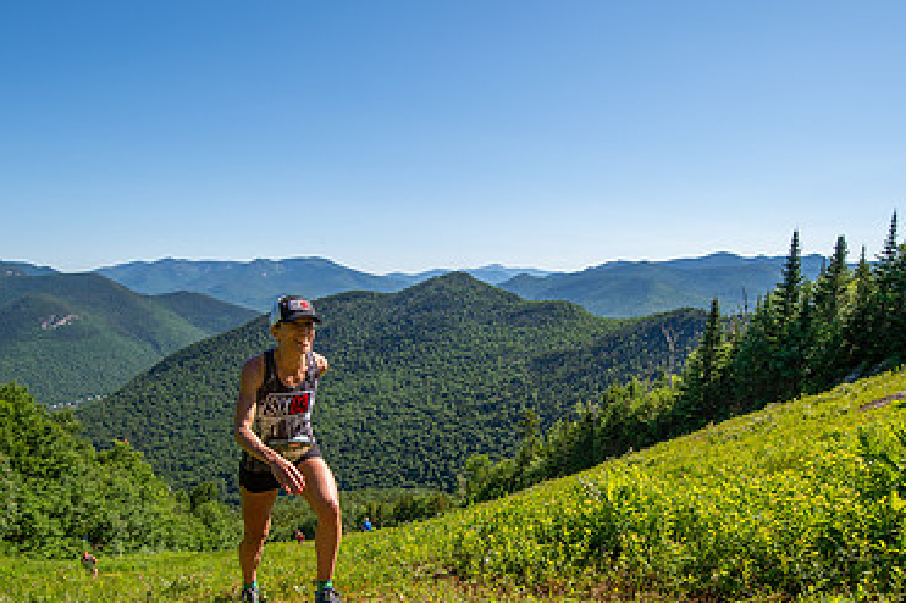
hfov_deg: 71.5
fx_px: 629
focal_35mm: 25
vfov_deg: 50.1
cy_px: 415
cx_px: 447
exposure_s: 1/640
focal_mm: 16
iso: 100
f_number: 5
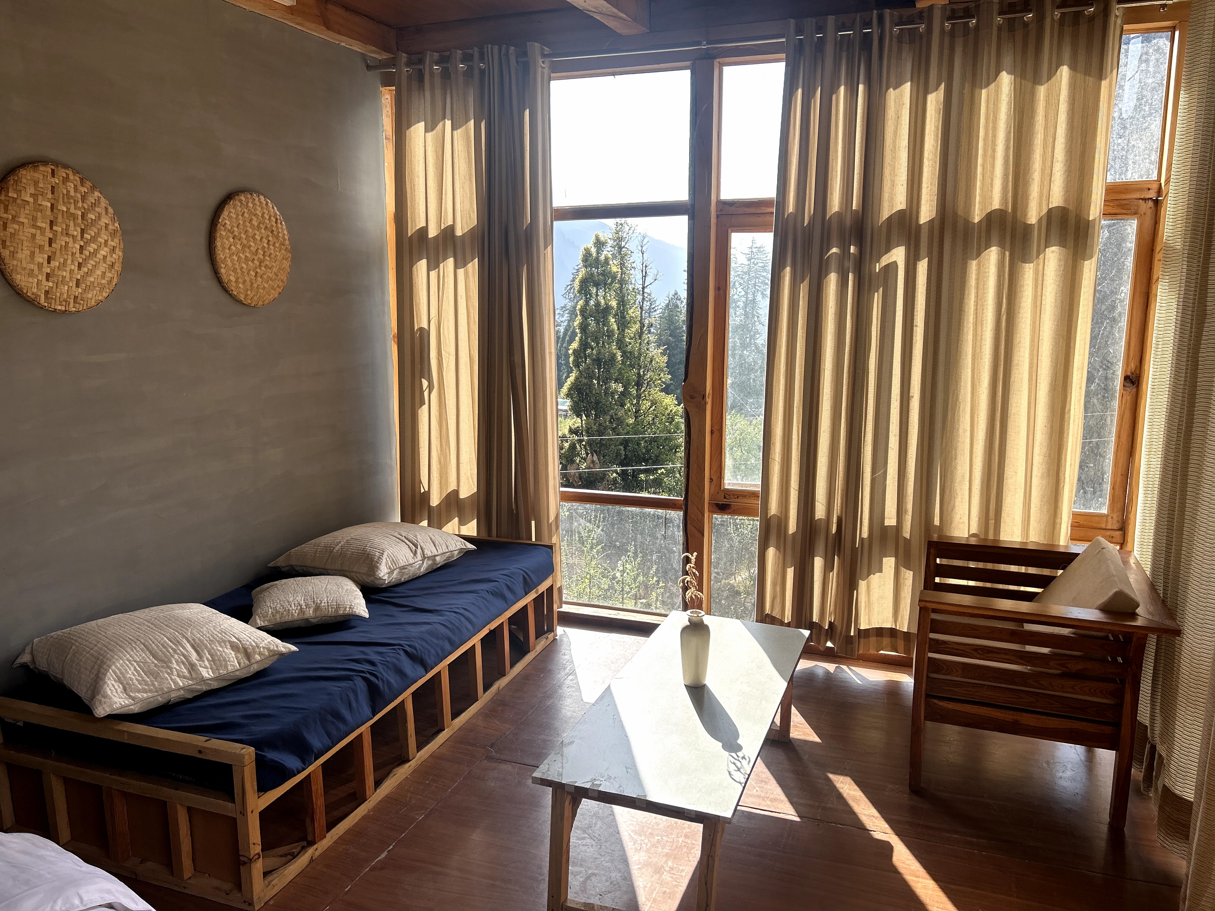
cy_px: 456
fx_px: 913
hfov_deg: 67.3
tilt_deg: -9.7
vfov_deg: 53.1
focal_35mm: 26
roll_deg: +0.3
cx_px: 608
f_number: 1.5
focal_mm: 5.7
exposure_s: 1/932
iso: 50
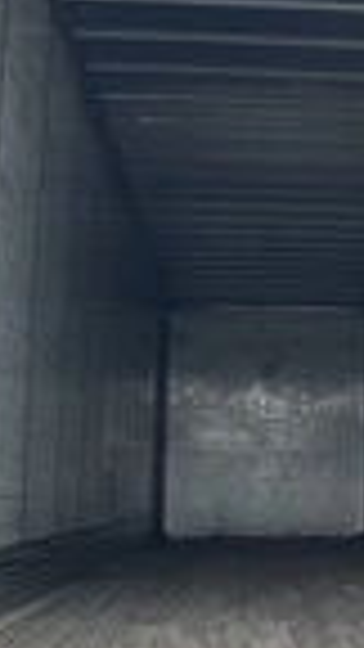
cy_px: 252
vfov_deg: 24.1
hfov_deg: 13.4
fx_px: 1510
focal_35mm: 88
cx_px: 409
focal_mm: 3
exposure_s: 1/146
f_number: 1.8
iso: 20
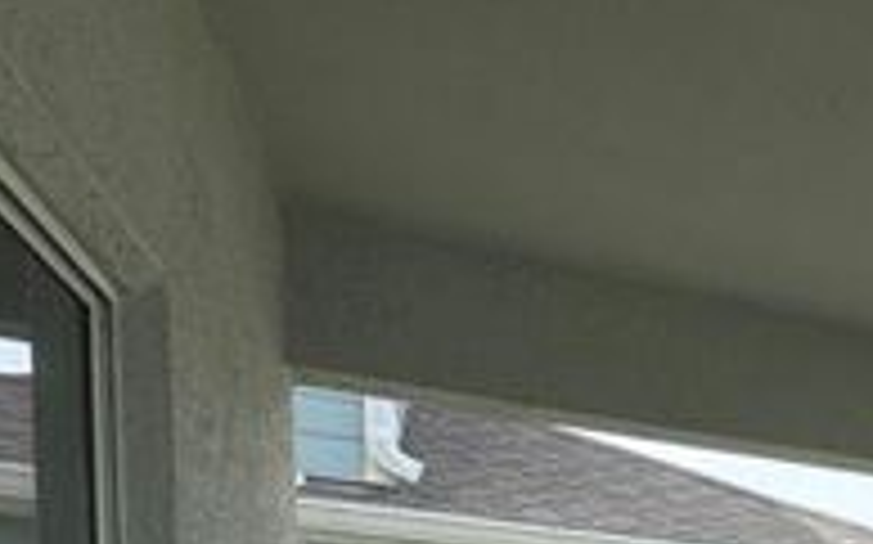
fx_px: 1284
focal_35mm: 54
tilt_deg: -5.0
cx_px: 1388
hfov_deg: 25.4
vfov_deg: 19.8
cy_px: 877
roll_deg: -2.0
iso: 50
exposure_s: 1/1198
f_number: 2.2
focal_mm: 2.22
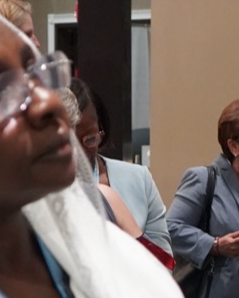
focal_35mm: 156
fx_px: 1377
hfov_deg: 9.7
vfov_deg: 12.3
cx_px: 330
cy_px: 225
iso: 6400
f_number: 4
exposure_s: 1/160
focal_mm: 31
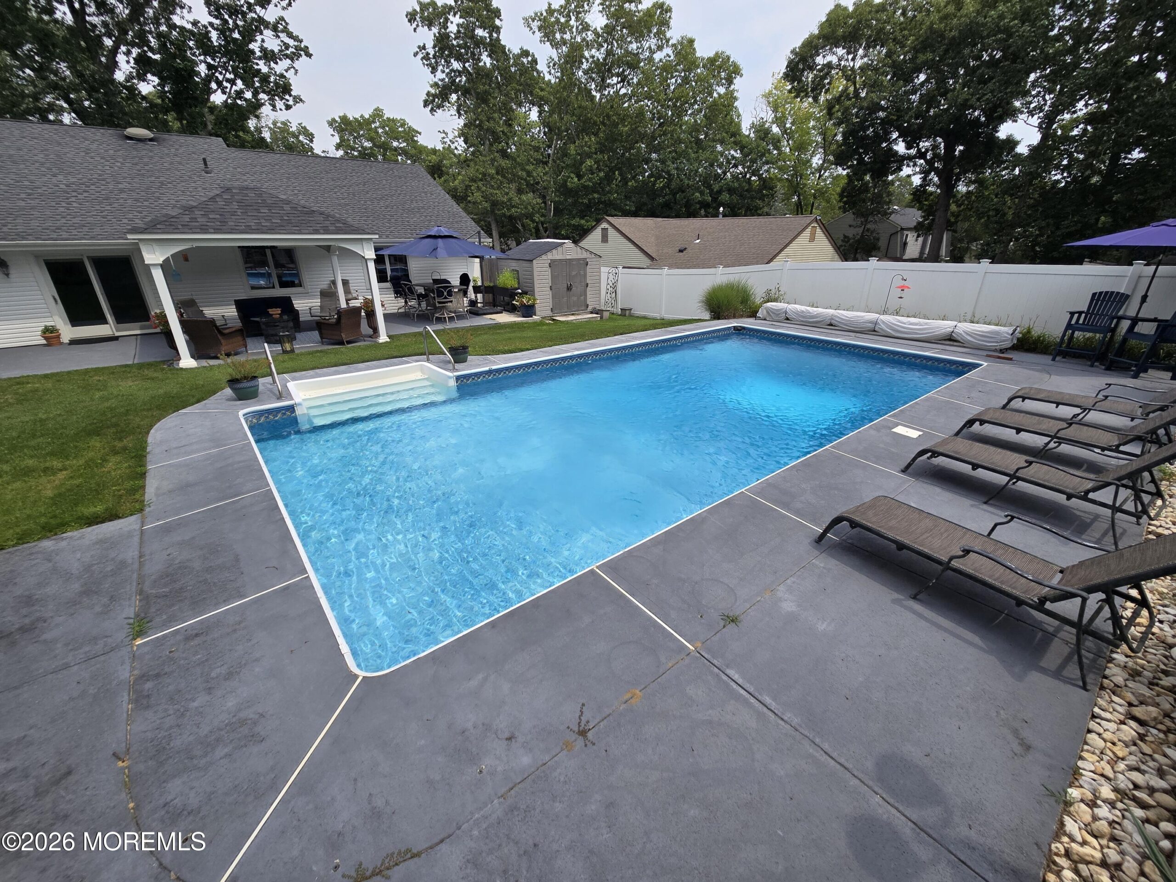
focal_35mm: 13
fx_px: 442
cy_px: 441
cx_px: 588
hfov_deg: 106.2
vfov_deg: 89.9
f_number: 2.2
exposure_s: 1/1686
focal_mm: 2.2
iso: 50
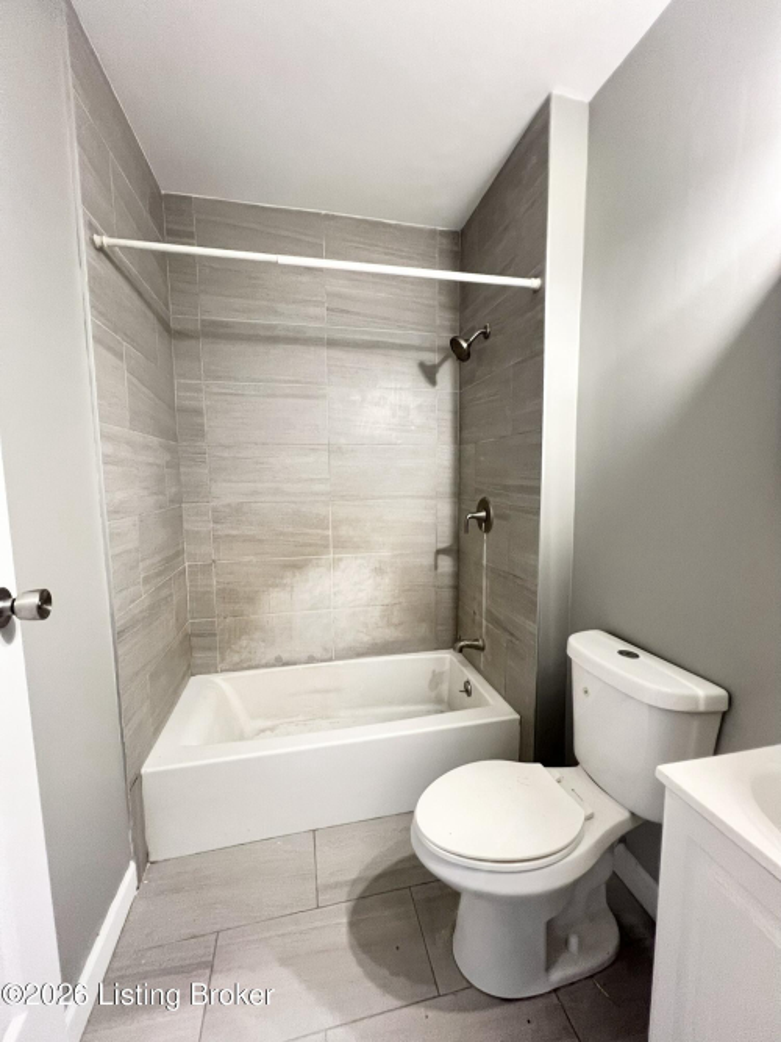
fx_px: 391
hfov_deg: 89.9
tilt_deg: -5.7
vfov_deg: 106.2
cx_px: 390
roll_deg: +0.8
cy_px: 521
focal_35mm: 13
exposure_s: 1/60
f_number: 1.8
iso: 250
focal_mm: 1.57
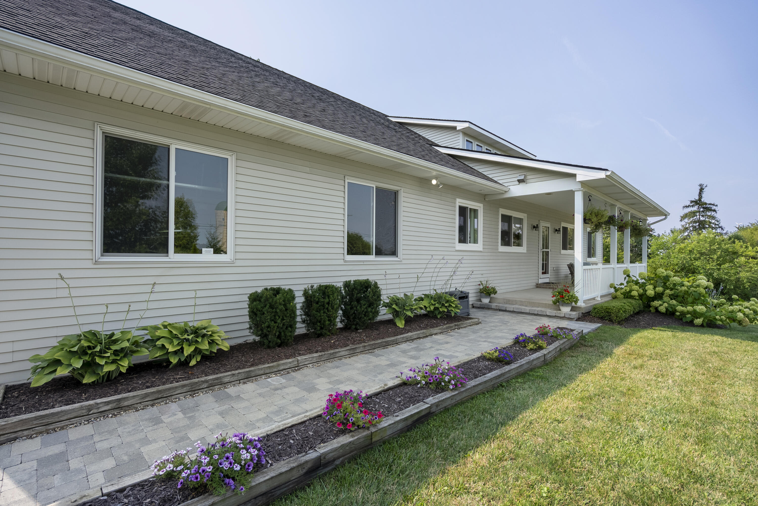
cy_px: 253
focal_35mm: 16
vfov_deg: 73.8
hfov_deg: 96.7
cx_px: 379
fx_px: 337
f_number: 4
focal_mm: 16
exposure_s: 1/640
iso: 100
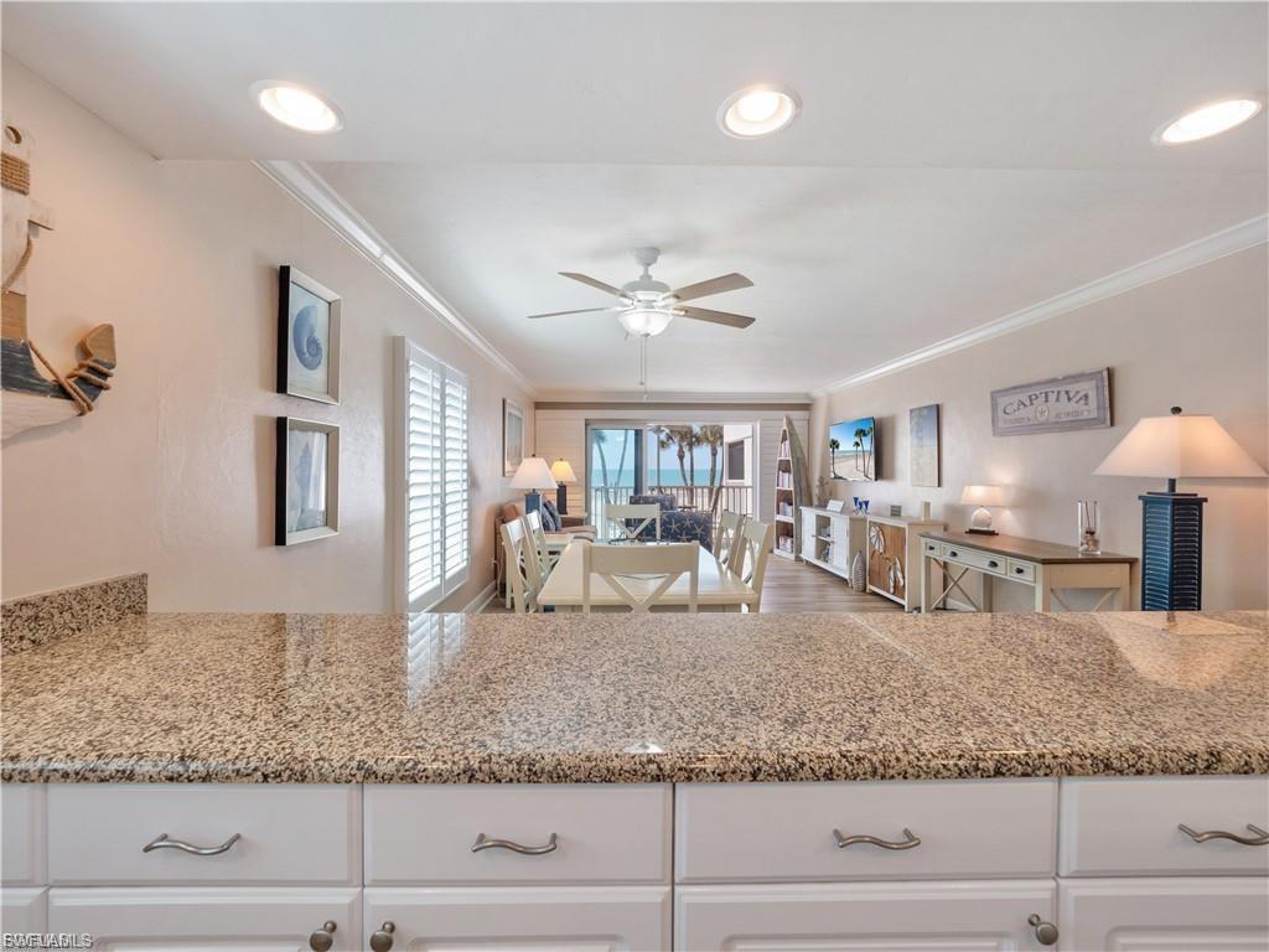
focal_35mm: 14
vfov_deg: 85.7
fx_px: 513
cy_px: 476
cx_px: 634
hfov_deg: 102.1
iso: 200
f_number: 7.1
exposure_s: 1/30
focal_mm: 7
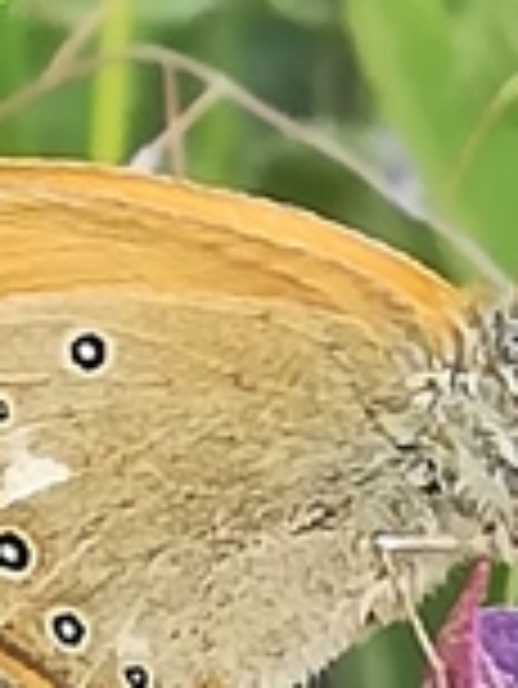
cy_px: 562
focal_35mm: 409
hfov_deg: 3.6
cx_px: 333
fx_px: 8149
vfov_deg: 4.8
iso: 50
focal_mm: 3.83
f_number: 2.2
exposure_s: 1/149
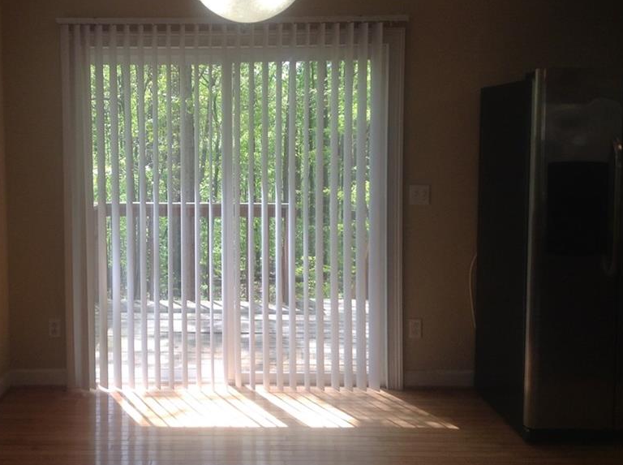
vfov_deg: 32.7
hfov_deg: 42.5
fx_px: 790
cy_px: 190
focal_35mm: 44
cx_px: 211
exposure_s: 1/120
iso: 32
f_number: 2.4
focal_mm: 3.3
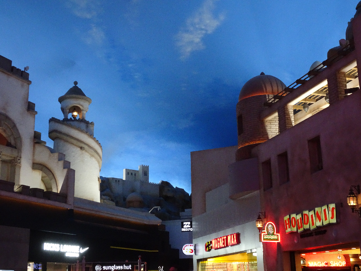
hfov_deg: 38.2
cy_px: 136
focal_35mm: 50
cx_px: 180
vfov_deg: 29.1
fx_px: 521
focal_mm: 8.51
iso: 800
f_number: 4.5
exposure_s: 1/30
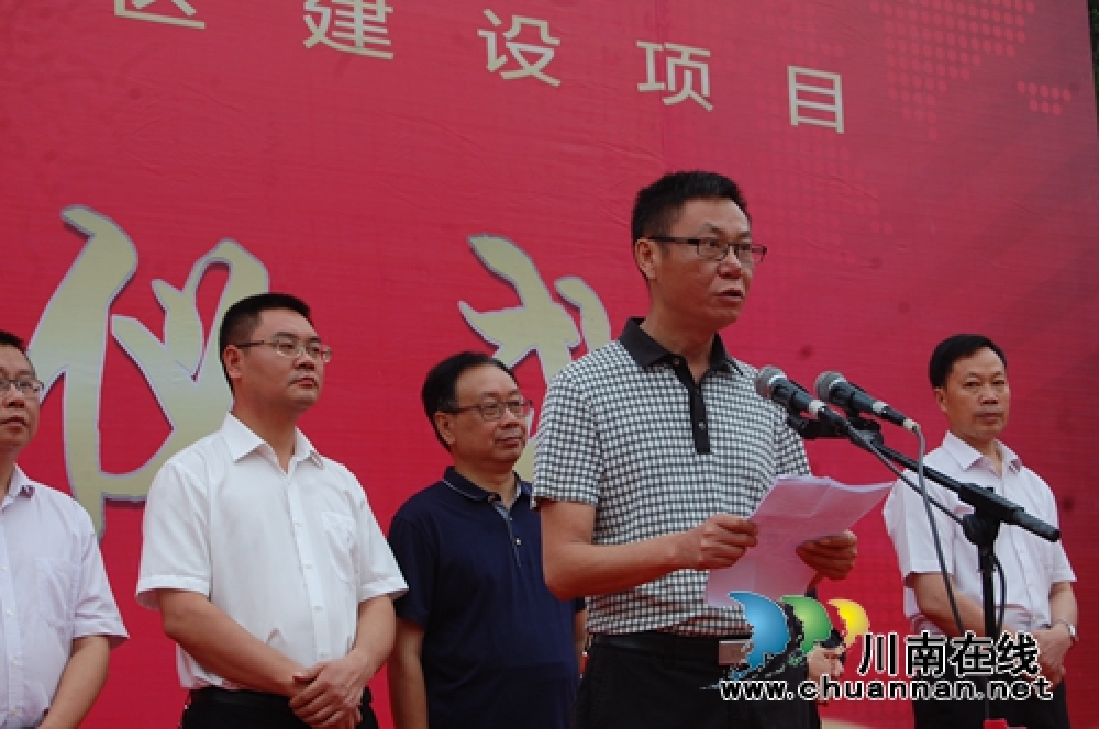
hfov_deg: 24.6
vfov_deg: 16.5
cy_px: 364
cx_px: 550
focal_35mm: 82
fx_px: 2515
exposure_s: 1/80
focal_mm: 55
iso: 200
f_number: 8
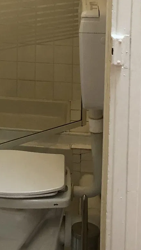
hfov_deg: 14.2
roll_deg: -0.5
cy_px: -18
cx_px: -15
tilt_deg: -6.5
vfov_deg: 24.1
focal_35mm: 83
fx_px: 552
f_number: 1.8
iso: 50
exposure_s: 1/17
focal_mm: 4
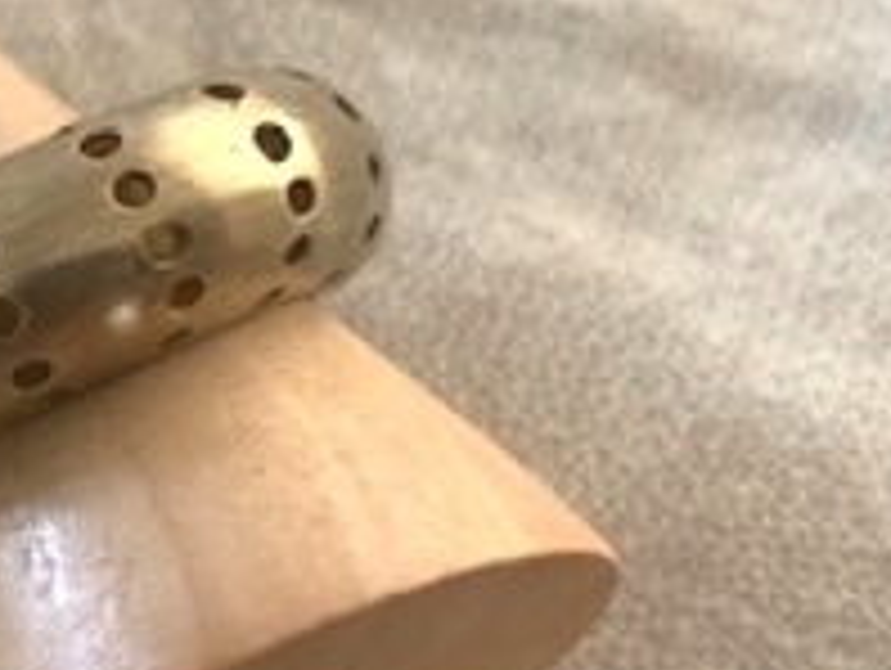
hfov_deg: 22.0
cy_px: 306
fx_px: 2165
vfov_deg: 17.6
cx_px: -94
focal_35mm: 84
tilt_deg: -65.3
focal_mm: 4.25
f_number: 1.8
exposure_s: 1/59
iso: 400
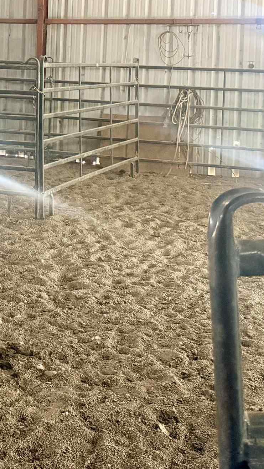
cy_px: 72
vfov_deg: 33.0
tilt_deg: -1.1
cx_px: -114
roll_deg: -1.4
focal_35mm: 61
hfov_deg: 17.9
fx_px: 759
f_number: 1.78
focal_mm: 6.76
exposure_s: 1/60
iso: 800
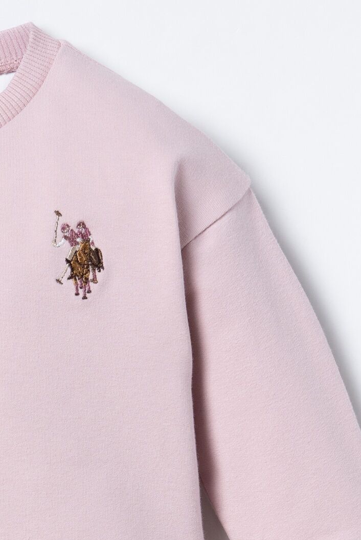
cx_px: 127
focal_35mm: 85
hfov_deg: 16.1
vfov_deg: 23.8
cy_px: 361
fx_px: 1278
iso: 400
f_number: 9
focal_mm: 50
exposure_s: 1/125
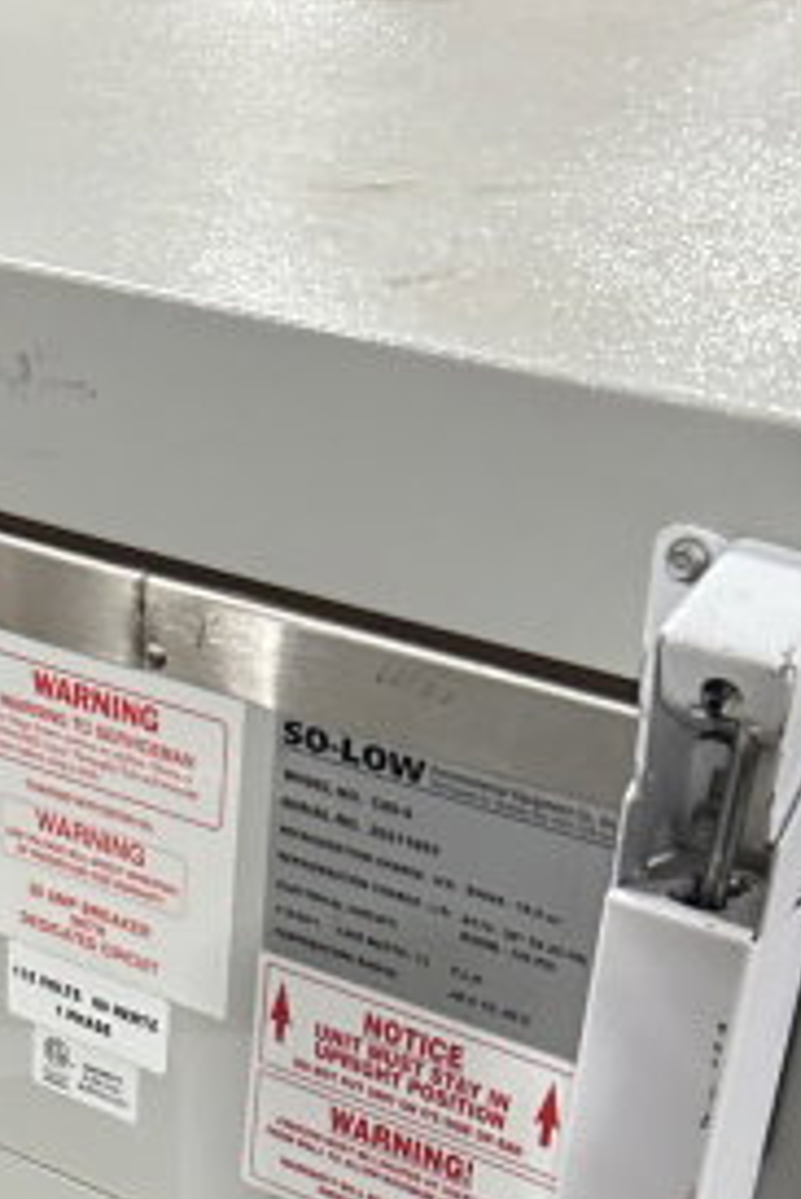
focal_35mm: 74
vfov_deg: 25.0
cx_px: -109
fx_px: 2466
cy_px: 1381
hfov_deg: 17.7
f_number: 1.78
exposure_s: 1/60
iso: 320
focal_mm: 6.86
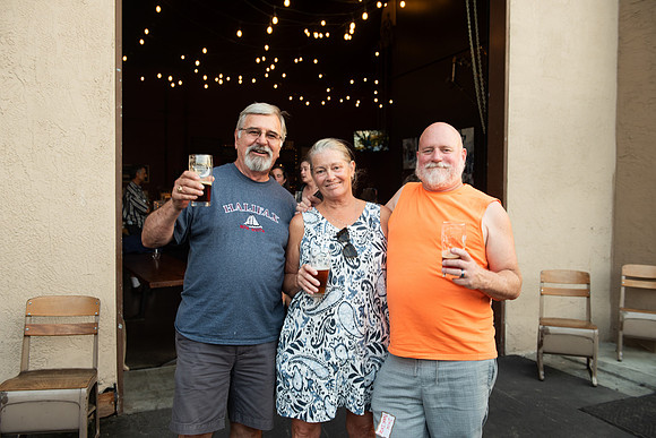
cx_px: 328
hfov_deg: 58.7
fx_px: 583
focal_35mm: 32
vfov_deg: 41.1
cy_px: 219
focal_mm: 32
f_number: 4
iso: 400
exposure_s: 1/80
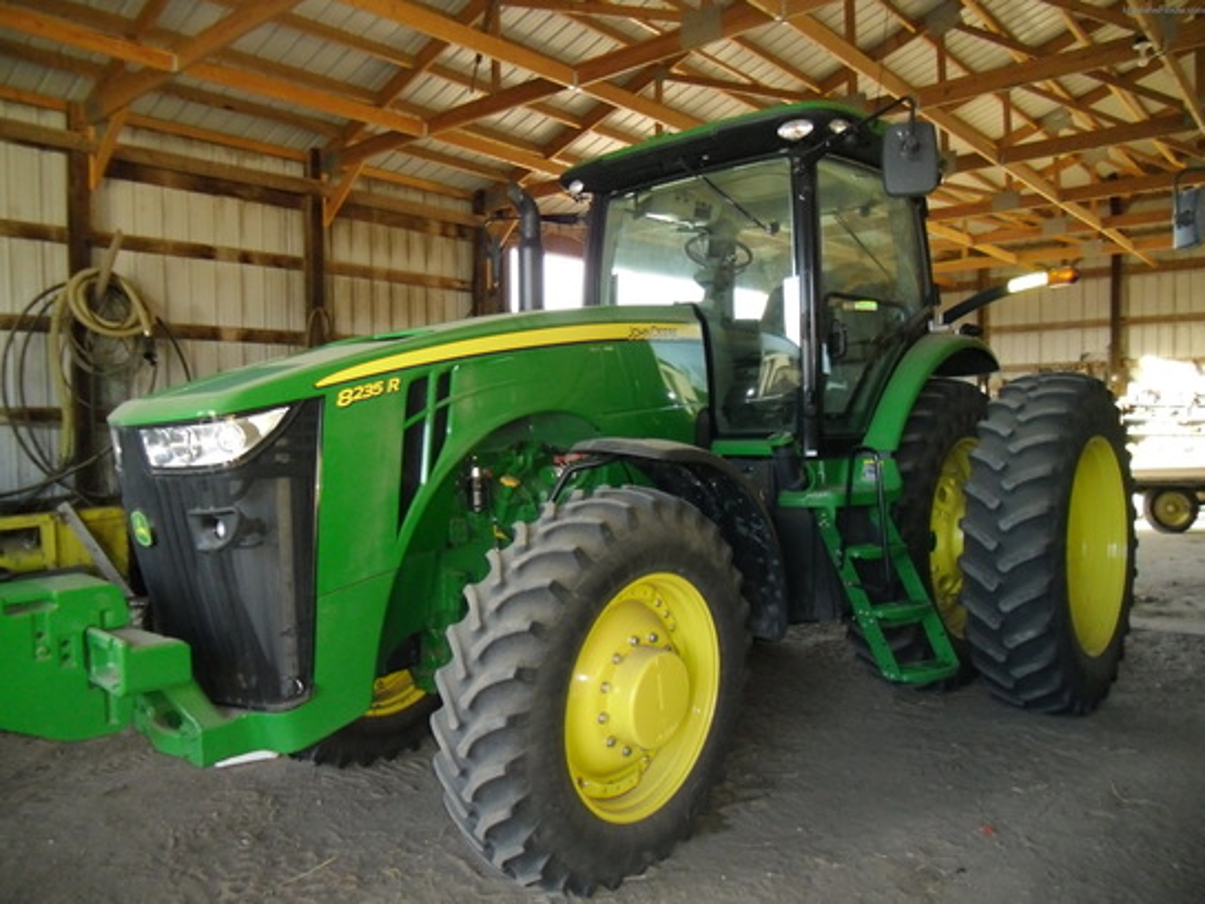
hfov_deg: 65.3
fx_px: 940
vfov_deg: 51.4
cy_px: 452
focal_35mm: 27
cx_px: 602
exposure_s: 1/60
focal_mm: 4.9
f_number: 3.2
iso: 400
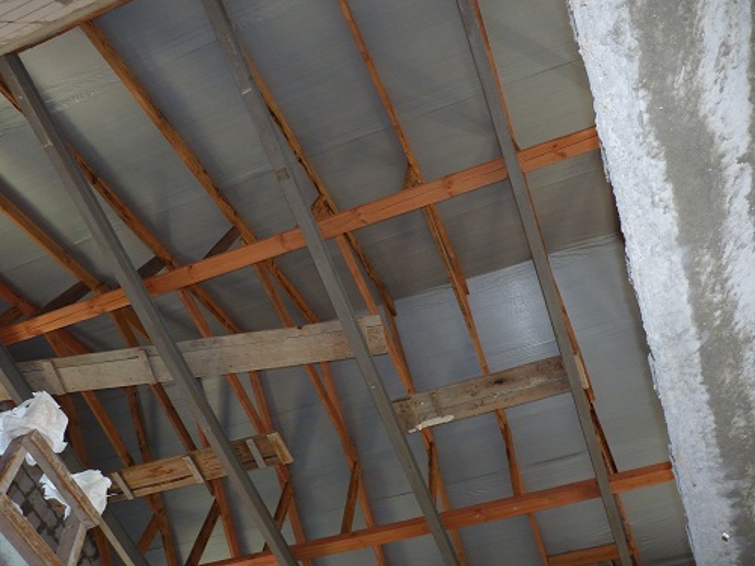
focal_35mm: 27
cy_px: 283
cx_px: 378
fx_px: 589
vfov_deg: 51.4
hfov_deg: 65.3
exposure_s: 1/30
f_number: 2.8
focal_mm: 4.8
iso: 160
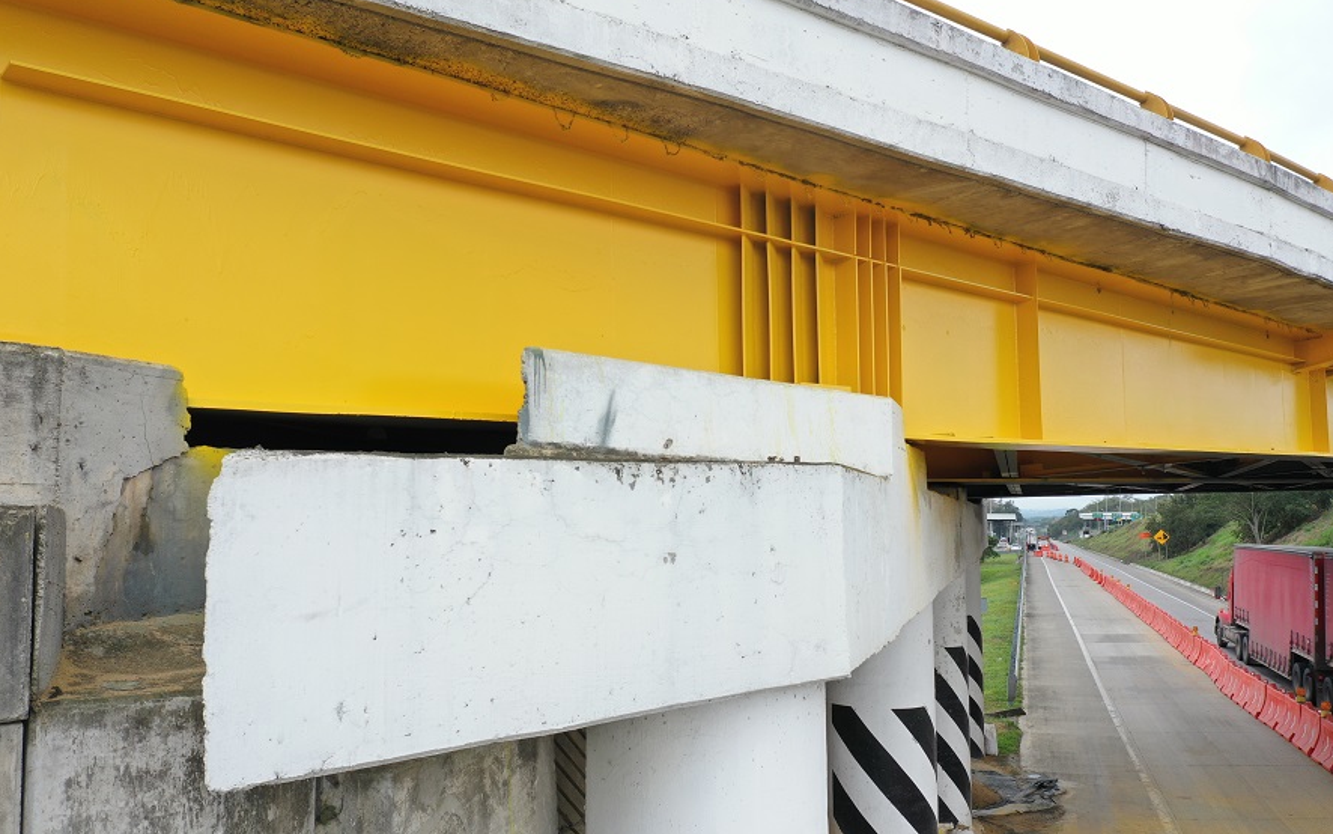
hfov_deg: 64.6
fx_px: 1054
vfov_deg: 43.2
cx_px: 671
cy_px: 431
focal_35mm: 29
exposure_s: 1/120
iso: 100
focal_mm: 10.26
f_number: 4.5
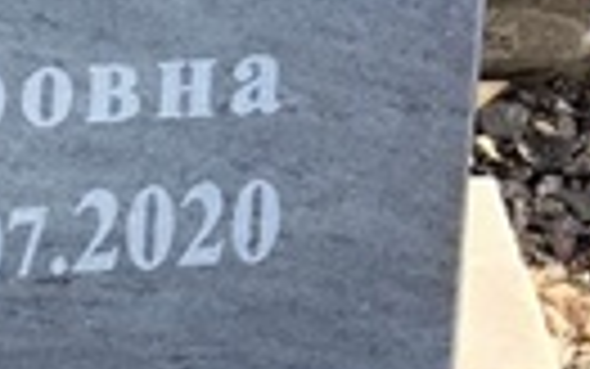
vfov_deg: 4.1
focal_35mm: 323
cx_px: -358
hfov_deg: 6.4
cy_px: -45
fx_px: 5196
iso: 50
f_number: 1.7
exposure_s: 1/662
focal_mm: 4.71
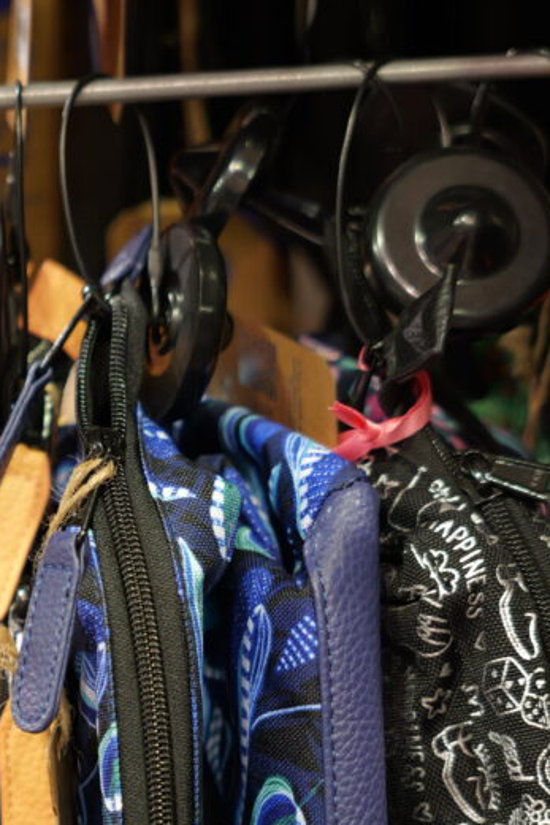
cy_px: 730
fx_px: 2889
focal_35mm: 126
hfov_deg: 10.8
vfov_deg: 16.1
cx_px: 62
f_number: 2.8
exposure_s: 1/60
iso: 1600
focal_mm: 57
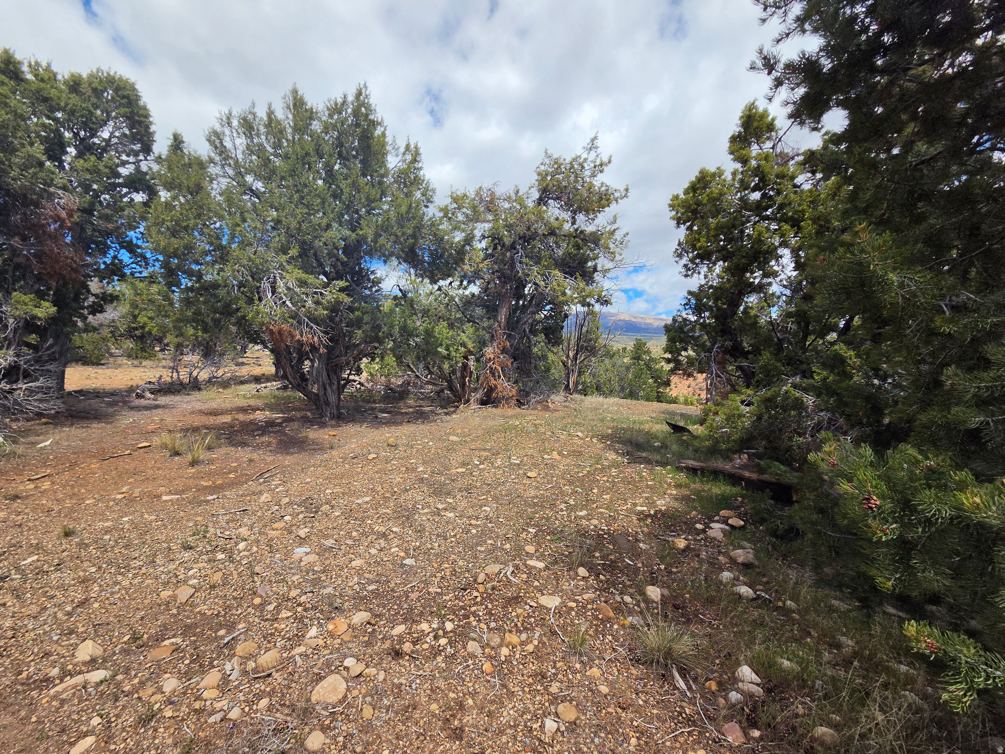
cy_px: 377
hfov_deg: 106.2
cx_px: 502
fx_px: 377
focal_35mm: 13
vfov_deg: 89.9
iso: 100
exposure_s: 1/3569
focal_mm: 2.2
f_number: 2.2
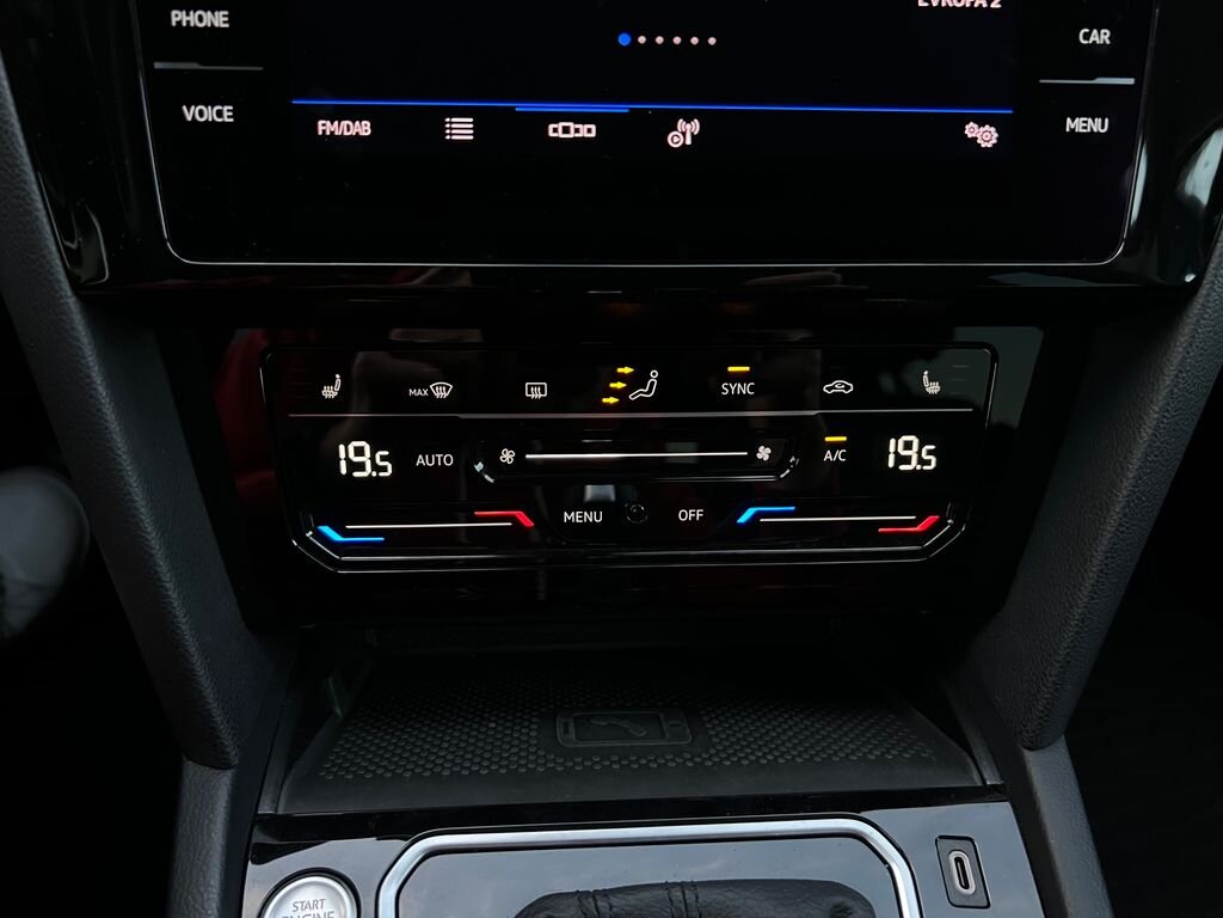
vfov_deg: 53.1
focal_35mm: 26
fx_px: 919
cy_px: 459
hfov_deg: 67.3
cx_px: 612
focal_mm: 5.7
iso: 400
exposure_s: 1/58
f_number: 1.5
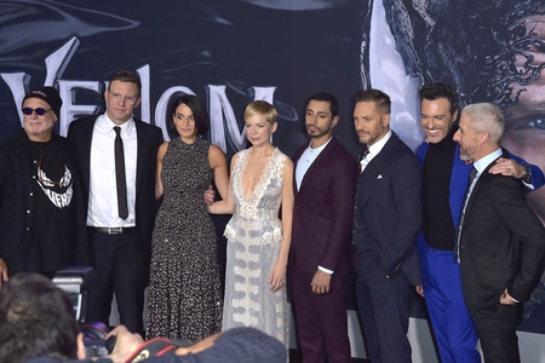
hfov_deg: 35.6
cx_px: 272
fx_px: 848
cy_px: 182
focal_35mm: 56
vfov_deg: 24.2
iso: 500
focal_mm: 56
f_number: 5
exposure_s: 1/250
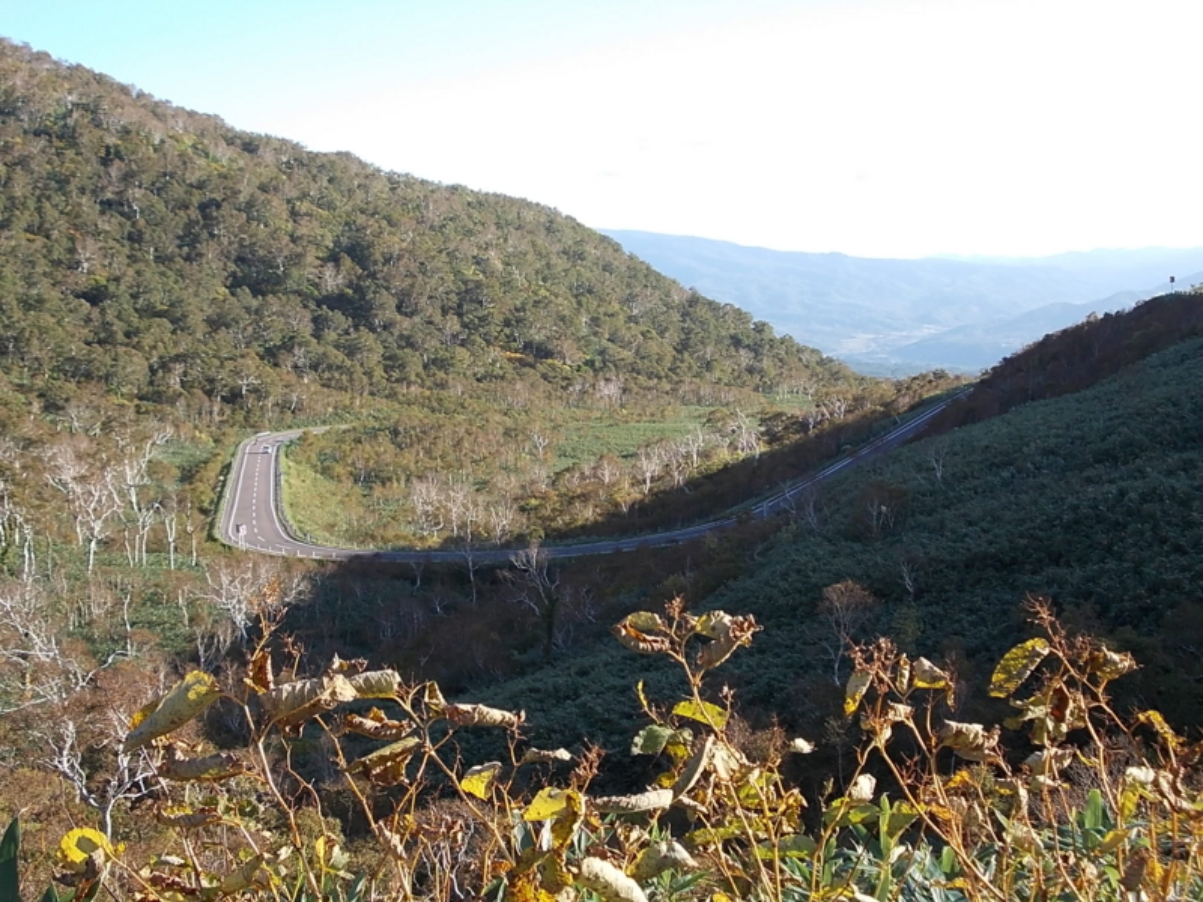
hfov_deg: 37.5
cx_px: 602
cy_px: 451
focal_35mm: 51
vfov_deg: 28.6
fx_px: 1772
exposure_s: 1/250
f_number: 3.6
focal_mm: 7.2
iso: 80
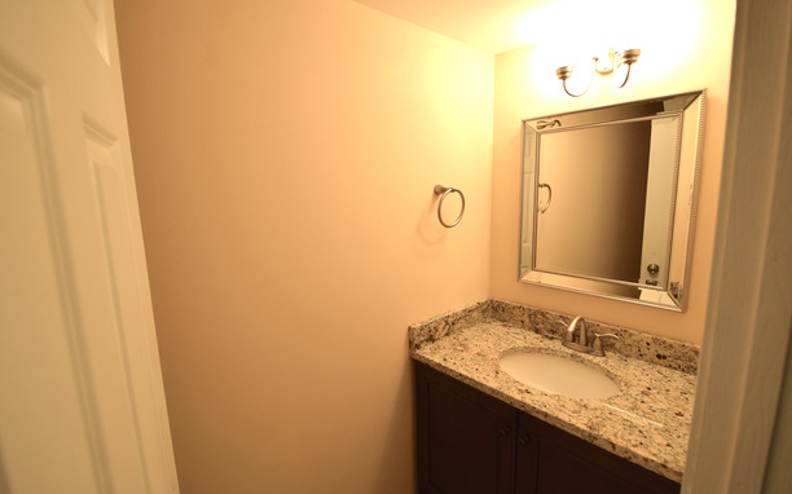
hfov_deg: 97.8
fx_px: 345
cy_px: 250
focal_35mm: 16
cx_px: 392
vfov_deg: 71.2
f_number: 4.5
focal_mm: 10
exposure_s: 1/80
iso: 400
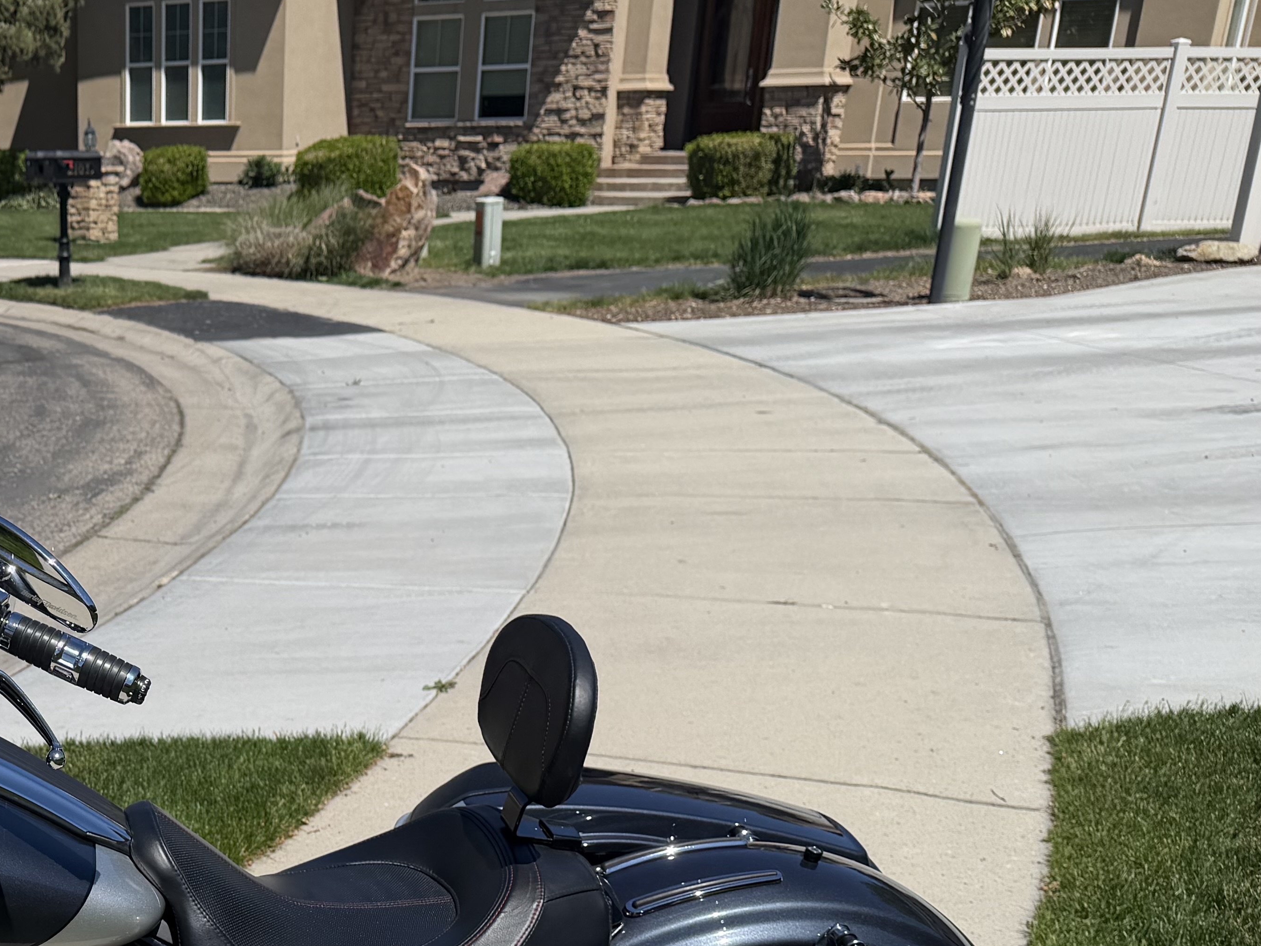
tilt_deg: -24.8
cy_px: 974
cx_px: 44
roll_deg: +1.1
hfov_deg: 34.6
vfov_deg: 26.8
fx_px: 1858
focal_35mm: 51
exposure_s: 1/7353
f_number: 1.78
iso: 80
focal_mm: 6.76
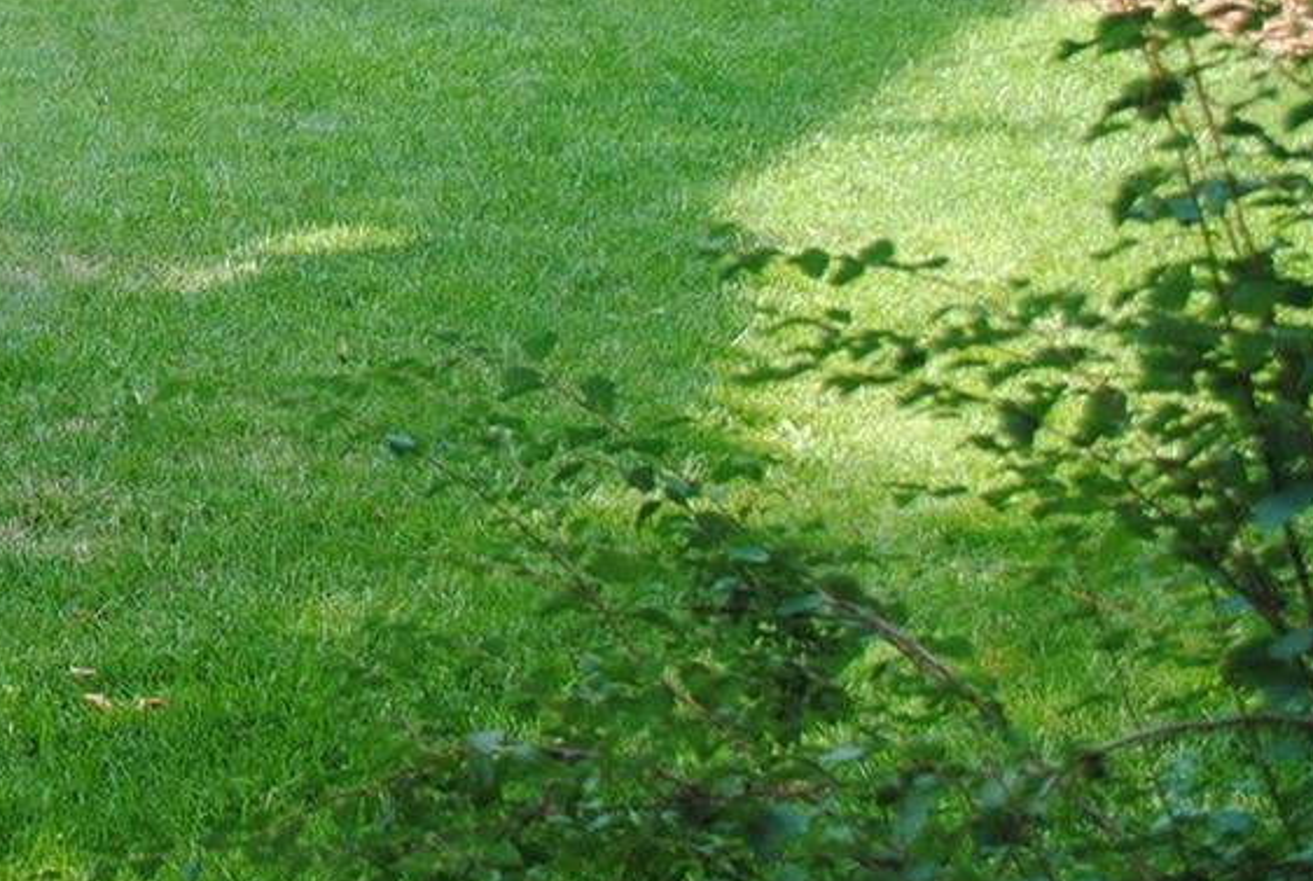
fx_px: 3435
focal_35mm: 94
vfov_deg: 14.2
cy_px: -137
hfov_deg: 19.6
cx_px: -486
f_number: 5.6
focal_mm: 22
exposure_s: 1/125
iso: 200
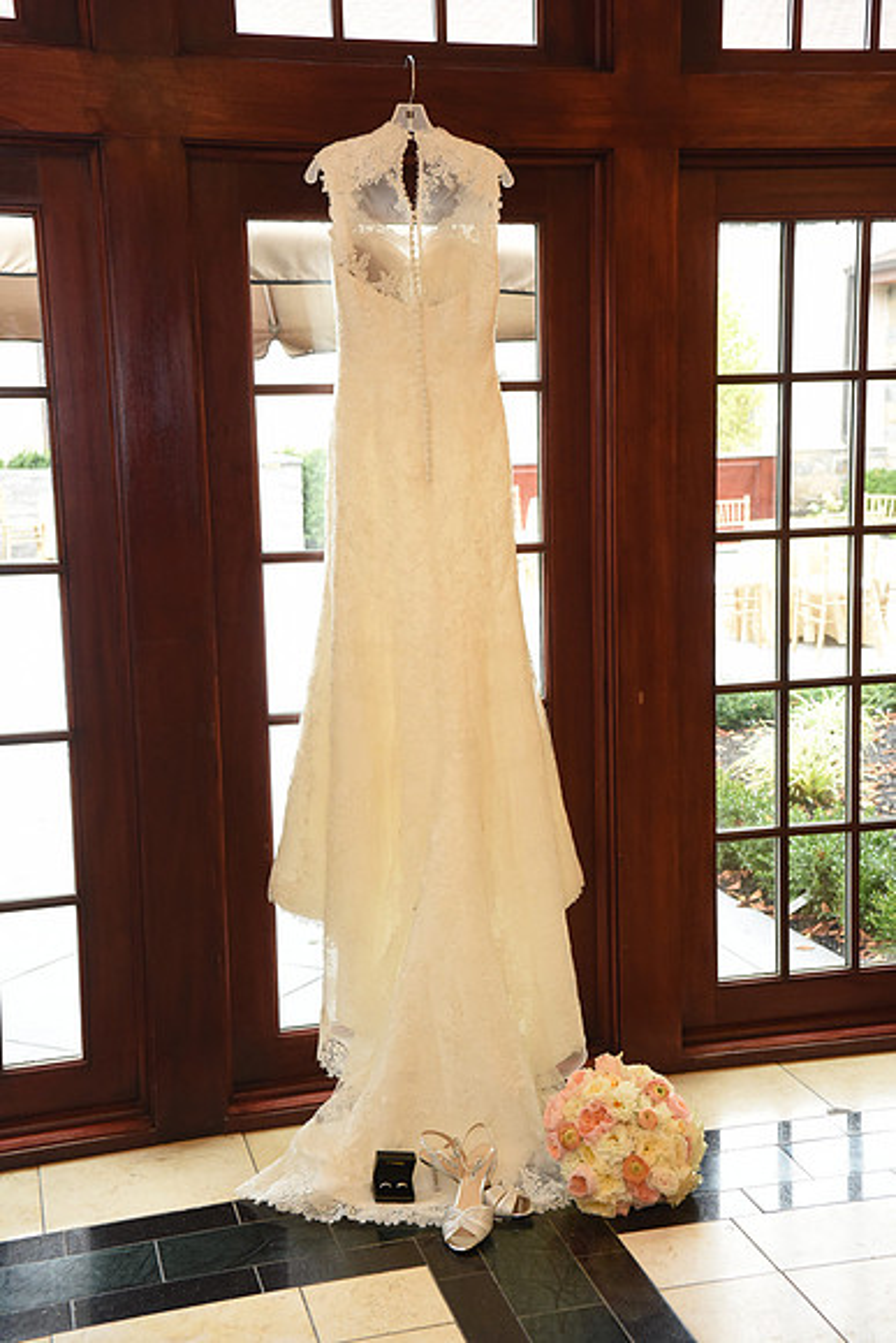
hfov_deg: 29.9
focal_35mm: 45
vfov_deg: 43.6
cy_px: 672
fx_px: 1679
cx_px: 448
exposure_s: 1/125
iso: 2000
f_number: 7.1
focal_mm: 45
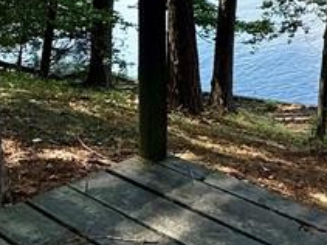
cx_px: 466
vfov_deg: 19.5
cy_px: -95
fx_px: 642
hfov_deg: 23.7
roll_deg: +1.4
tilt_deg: -1.5
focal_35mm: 68
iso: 64
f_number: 2.2
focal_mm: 2.22
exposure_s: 1/651
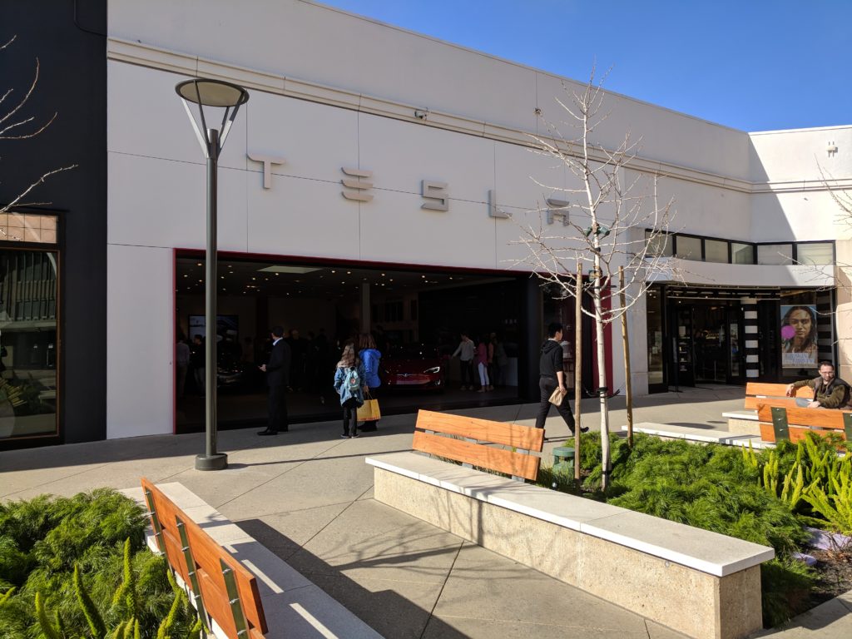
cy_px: 320
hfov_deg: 67.3
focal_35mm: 26
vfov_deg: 53.1
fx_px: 640
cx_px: 426
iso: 51
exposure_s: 1/1754
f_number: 2
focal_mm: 4.67
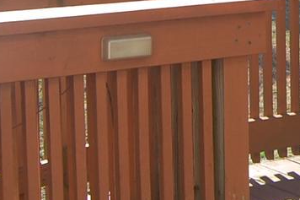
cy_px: -66
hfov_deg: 12.0
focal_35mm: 164
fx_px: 1365
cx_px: 447
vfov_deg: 8.2
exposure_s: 1/200
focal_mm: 19
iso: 200
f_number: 7.1
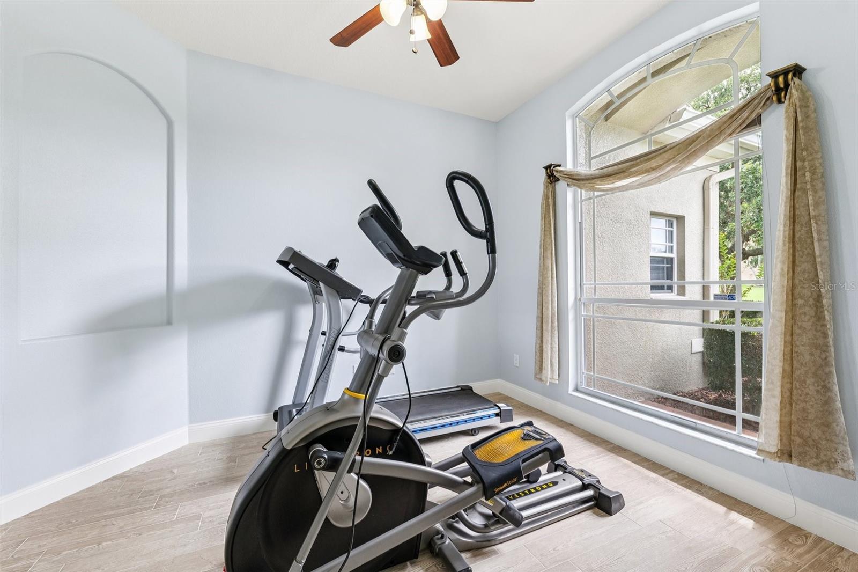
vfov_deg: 81.2
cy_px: 286
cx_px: 429
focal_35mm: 14
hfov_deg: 104.3
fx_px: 334
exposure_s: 1/30
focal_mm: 14
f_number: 8
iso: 400
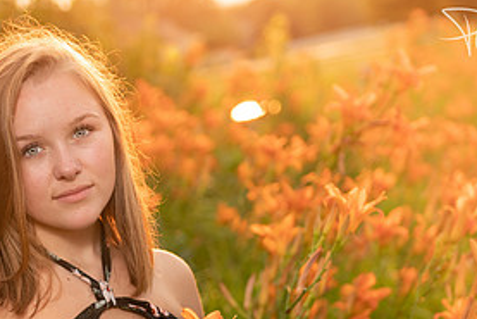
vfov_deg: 9.8
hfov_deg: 14.7
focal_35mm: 139
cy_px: 289
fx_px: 1843
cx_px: 128
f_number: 2.8
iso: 100
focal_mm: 52
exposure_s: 1/160
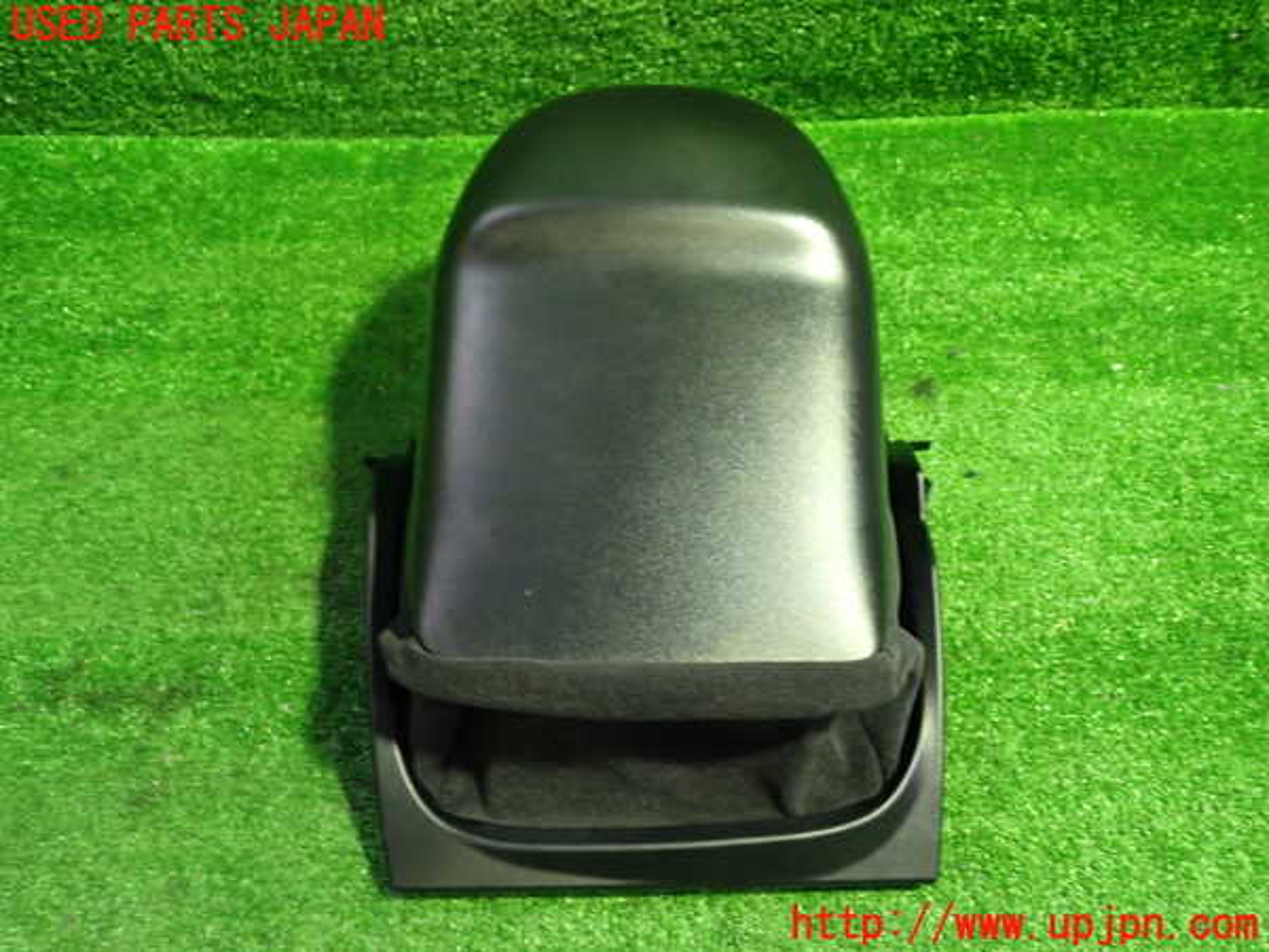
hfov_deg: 60.0
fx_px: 1100
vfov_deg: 46.8
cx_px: 634
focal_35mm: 30
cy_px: 476
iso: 500
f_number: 2.3
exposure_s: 1/30
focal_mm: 5.4
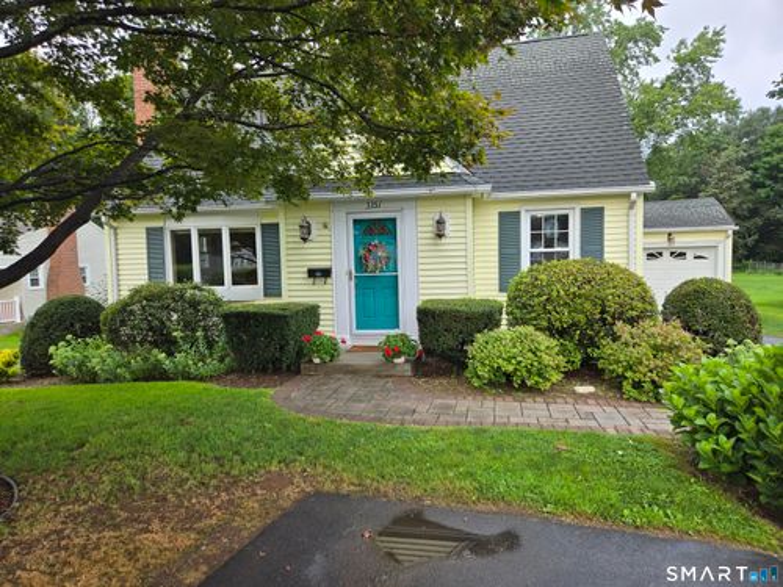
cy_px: 294
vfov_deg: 58.9
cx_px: 392
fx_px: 520
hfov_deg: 73.9
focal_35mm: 23
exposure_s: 1/278
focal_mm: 5.4
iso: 25
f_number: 1.8
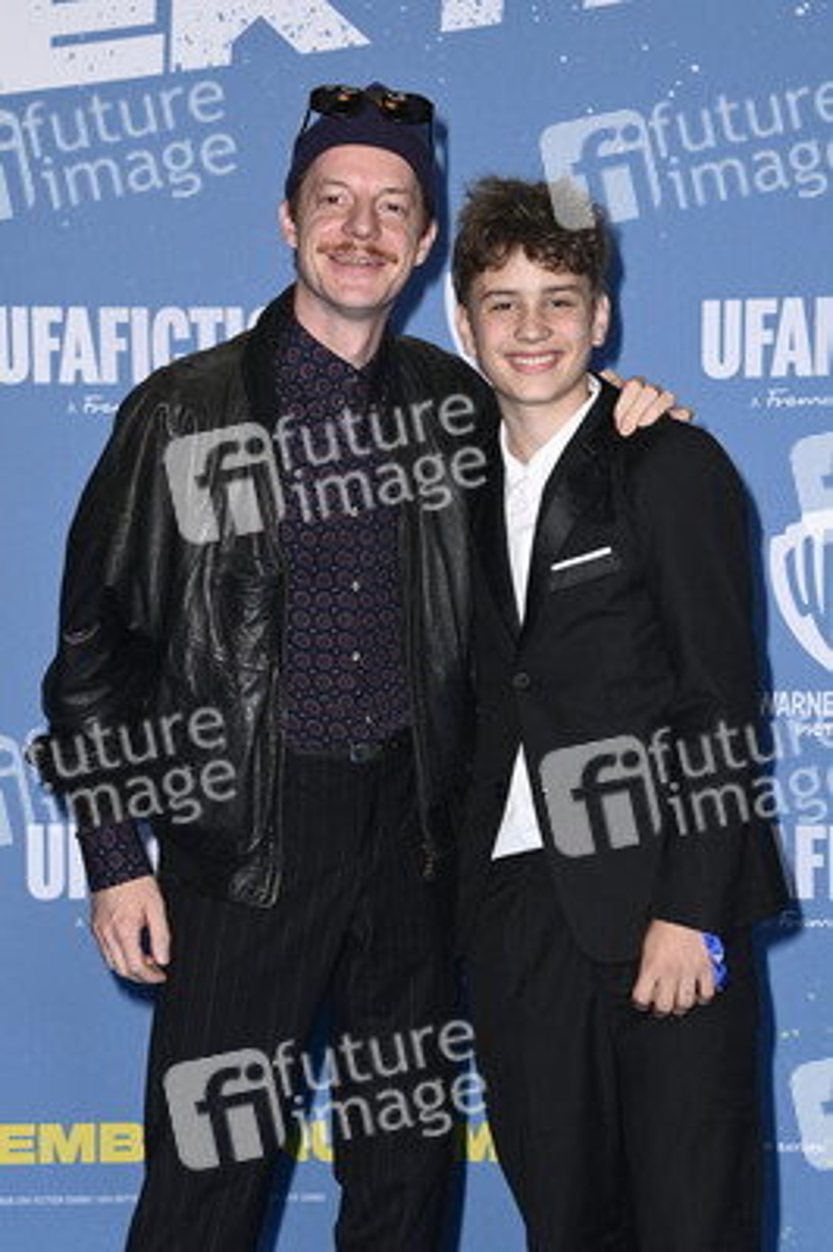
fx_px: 3407
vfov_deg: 20.8
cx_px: 416
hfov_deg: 13.9
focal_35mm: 98
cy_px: 626
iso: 1000
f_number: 6.3
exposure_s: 1/250
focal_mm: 98
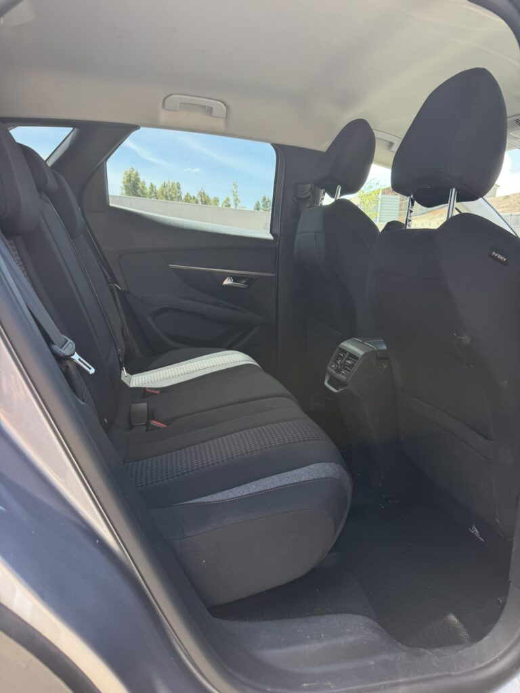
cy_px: 346
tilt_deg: -12.6
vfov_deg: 71.6
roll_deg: -2.5
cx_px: 260
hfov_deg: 56.8
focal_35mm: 24
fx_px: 481
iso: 80
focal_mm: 6.76
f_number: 1.78
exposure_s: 1/199
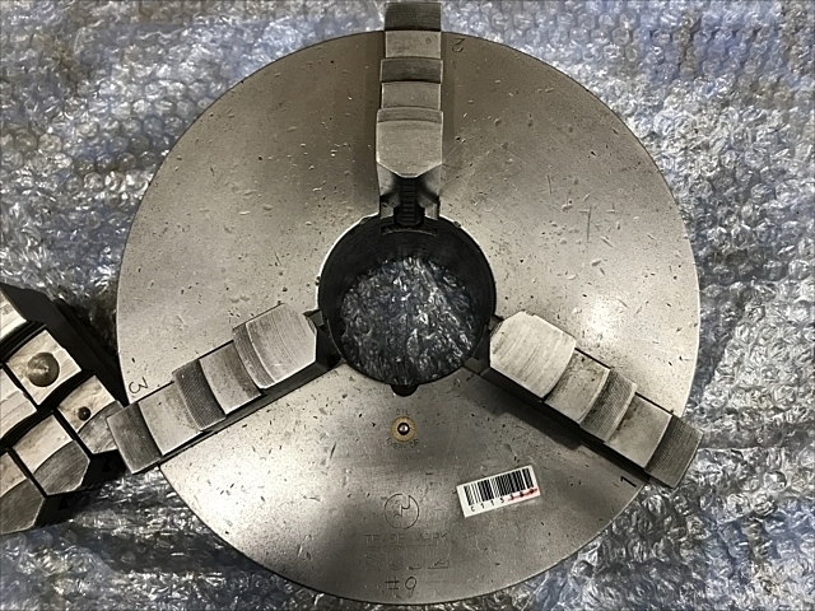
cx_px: 408
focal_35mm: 28
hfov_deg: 63.4
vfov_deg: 49.7
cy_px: 306
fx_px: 659
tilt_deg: -80.5
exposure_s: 1/15
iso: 50
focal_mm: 3.99
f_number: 1.8
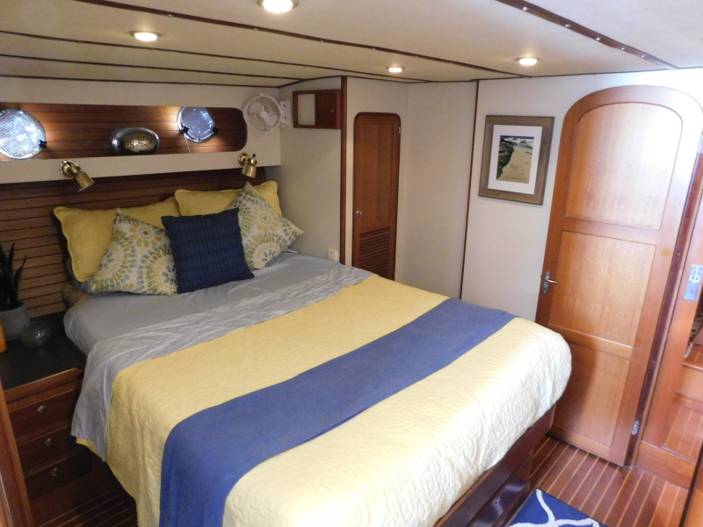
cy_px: 264
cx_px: 352
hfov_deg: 73.9
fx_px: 467
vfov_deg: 58.9
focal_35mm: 23
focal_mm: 4
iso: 800
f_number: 3
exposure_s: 1/6
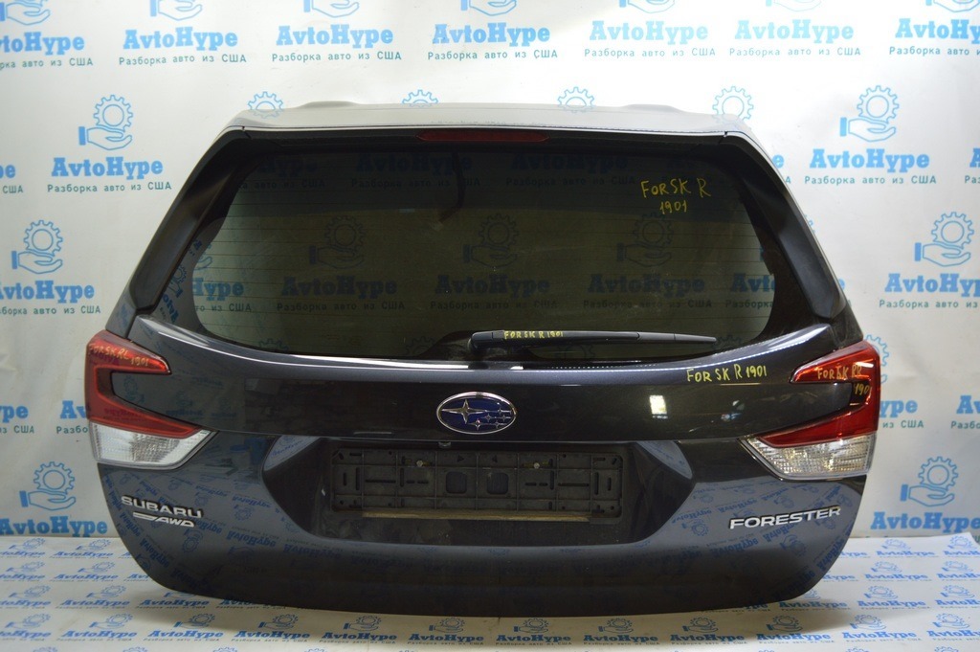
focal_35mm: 30
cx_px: 490
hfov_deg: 62.0
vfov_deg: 43.5
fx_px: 816
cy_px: 326
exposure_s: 1/40
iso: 400
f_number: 3.5
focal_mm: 20
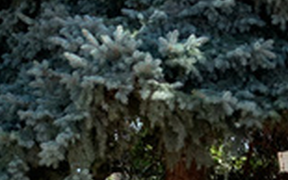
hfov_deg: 18.1
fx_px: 895
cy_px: 338
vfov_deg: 10.7
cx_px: 229
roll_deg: +0.0
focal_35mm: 114
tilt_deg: -3.8
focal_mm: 4.25
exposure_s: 1/1054
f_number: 1.8
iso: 25
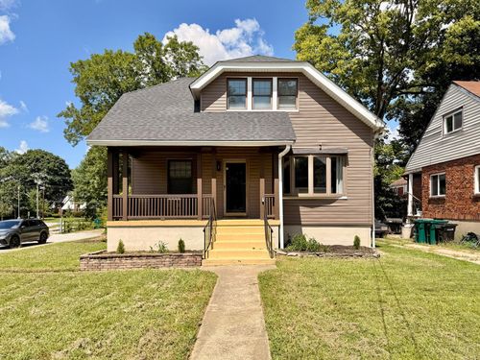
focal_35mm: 24
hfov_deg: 71.6
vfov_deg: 56.8
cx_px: 240
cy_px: 180
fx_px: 333
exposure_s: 1/4405
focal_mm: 6.76
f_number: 1.78
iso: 80
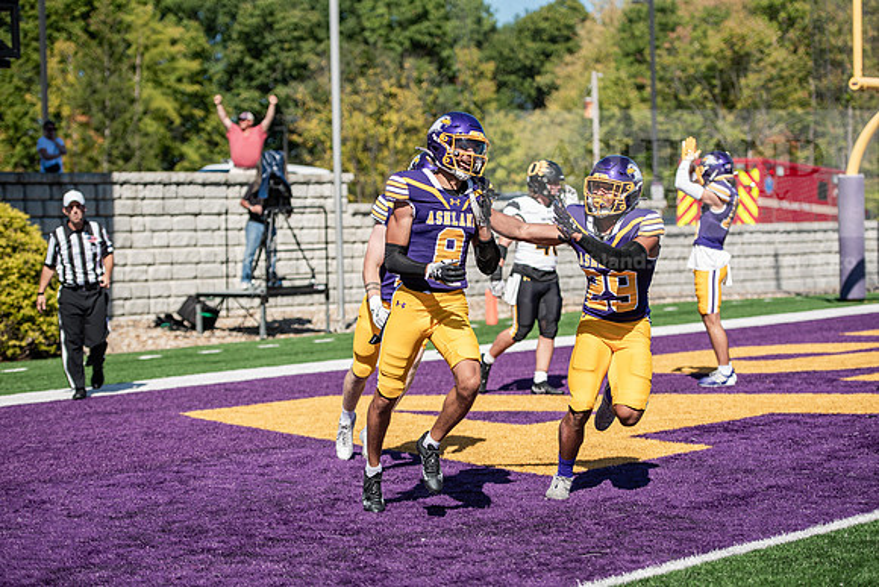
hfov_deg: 22.6
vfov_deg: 15.2
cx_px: 440
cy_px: 294
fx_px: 2198
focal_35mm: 90
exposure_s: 1/1600
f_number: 3.2
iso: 125
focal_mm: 90
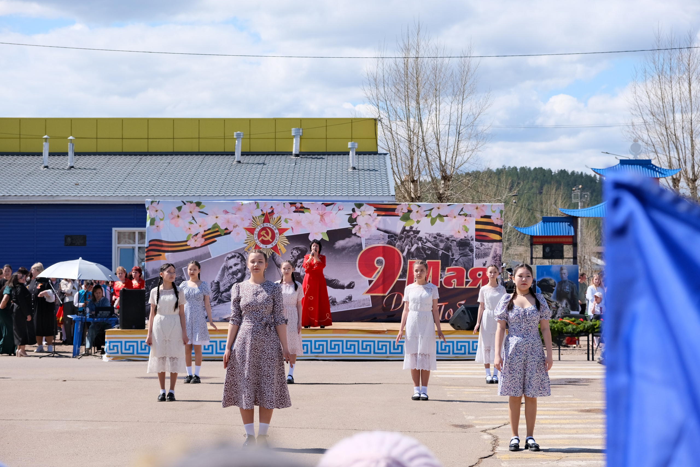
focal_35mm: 83
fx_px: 1614
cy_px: 234
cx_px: 350
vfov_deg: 16.5
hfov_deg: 24.5
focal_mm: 55
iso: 320
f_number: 5.6
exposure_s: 1/850
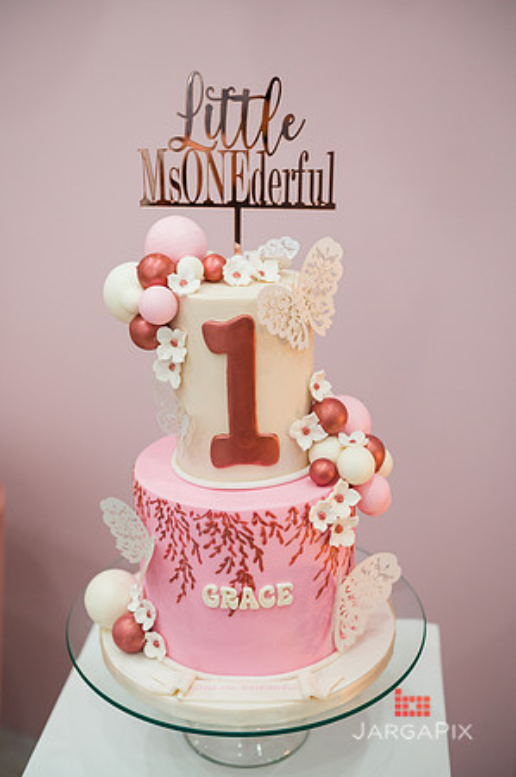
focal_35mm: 45
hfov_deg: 29.8
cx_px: 258
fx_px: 970
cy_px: 388
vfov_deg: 43.6
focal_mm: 45
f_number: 4
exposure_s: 1/200
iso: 1000
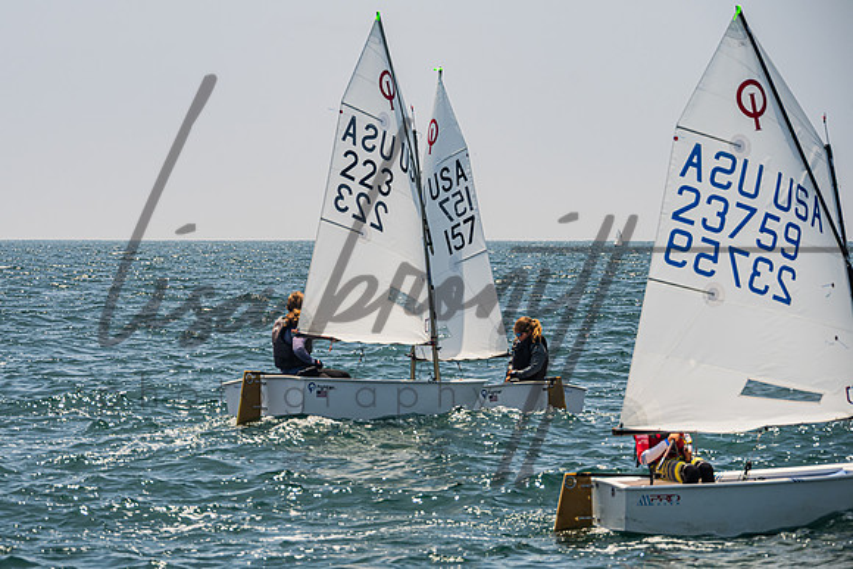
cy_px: 287
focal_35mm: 185
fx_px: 4385
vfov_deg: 7.4
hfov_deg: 11.1
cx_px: 330
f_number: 7.1
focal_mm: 150
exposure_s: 1/1250
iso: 250
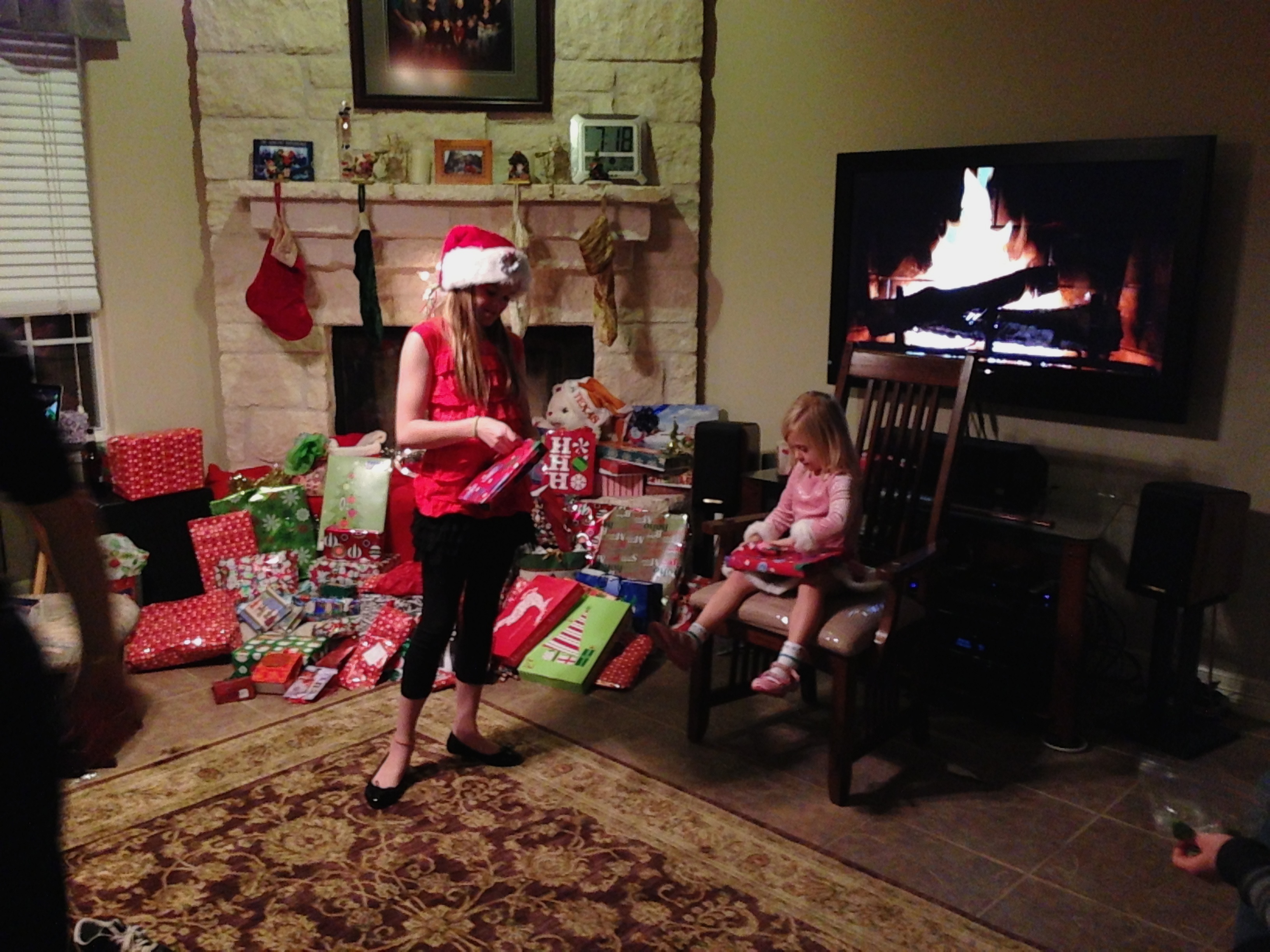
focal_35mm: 33
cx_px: 635
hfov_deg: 55.4
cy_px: 476
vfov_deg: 42.9
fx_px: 1211
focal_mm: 4.13
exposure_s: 1/20
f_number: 2.4
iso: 320
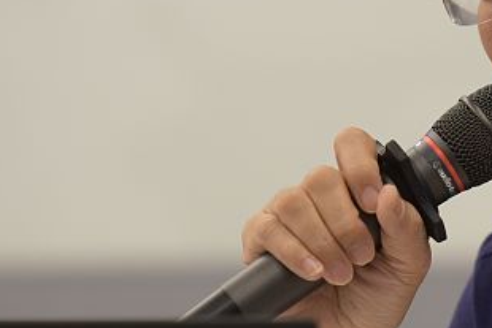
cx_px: 605
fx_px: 8737
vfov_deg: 2.2
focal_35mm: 639
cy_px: 235
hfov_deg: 3.2
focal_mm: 165
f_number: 2.8
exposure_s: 1/200
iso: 640
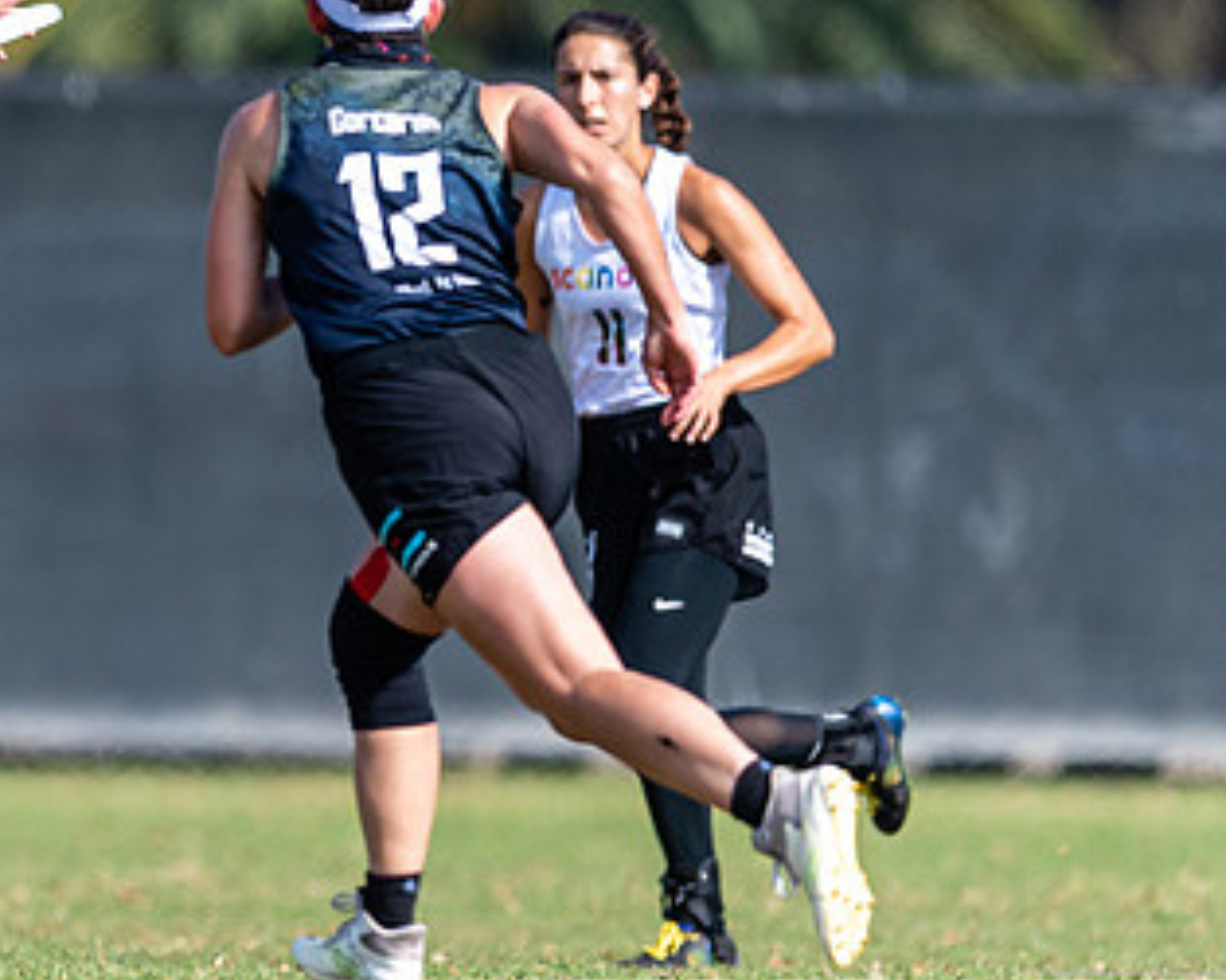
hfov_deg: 1.6
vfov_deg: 1.2
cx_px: -194
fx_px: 45088
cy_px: 425
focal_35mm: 1243
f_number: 2.8
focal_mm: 400
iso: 100
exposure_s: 1/2000
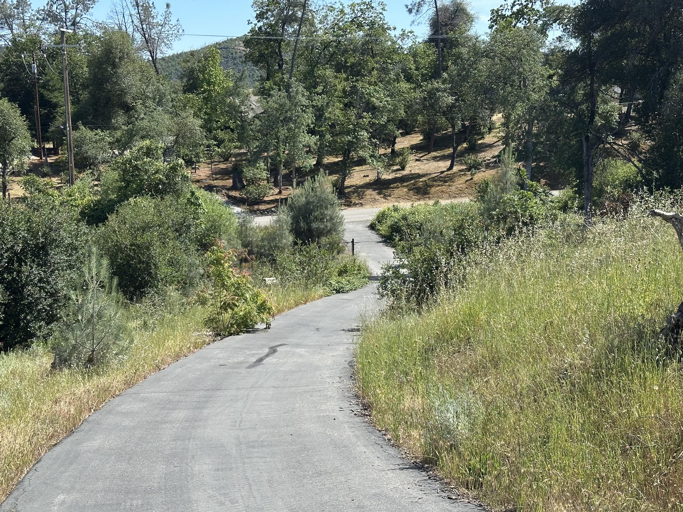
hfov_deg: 39.7
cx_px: 342
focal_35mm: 48
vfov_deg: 30.3
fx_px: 947
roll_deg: +0.2
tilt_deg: -8.7
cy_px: 256
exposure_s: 1/2469
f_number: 1.78
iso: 64
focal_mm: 6.86
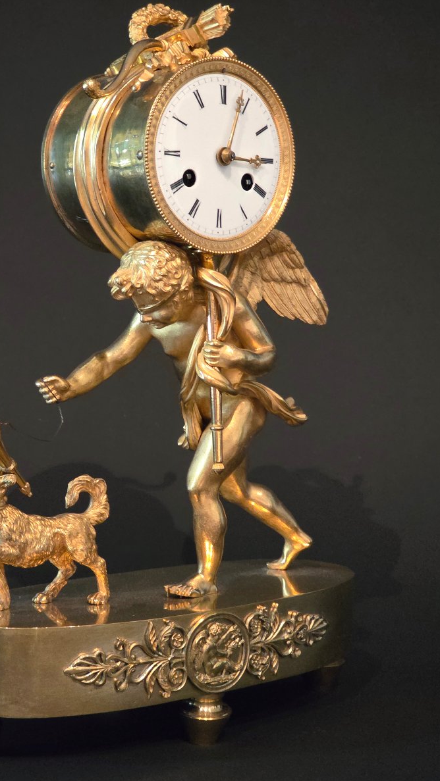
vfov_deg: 27.9
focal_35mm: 76
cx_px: 153
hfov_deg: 15.9
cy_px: 393
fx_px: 1576
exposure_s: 1/33.4
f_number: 2.4
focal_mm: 7.9
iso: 1600
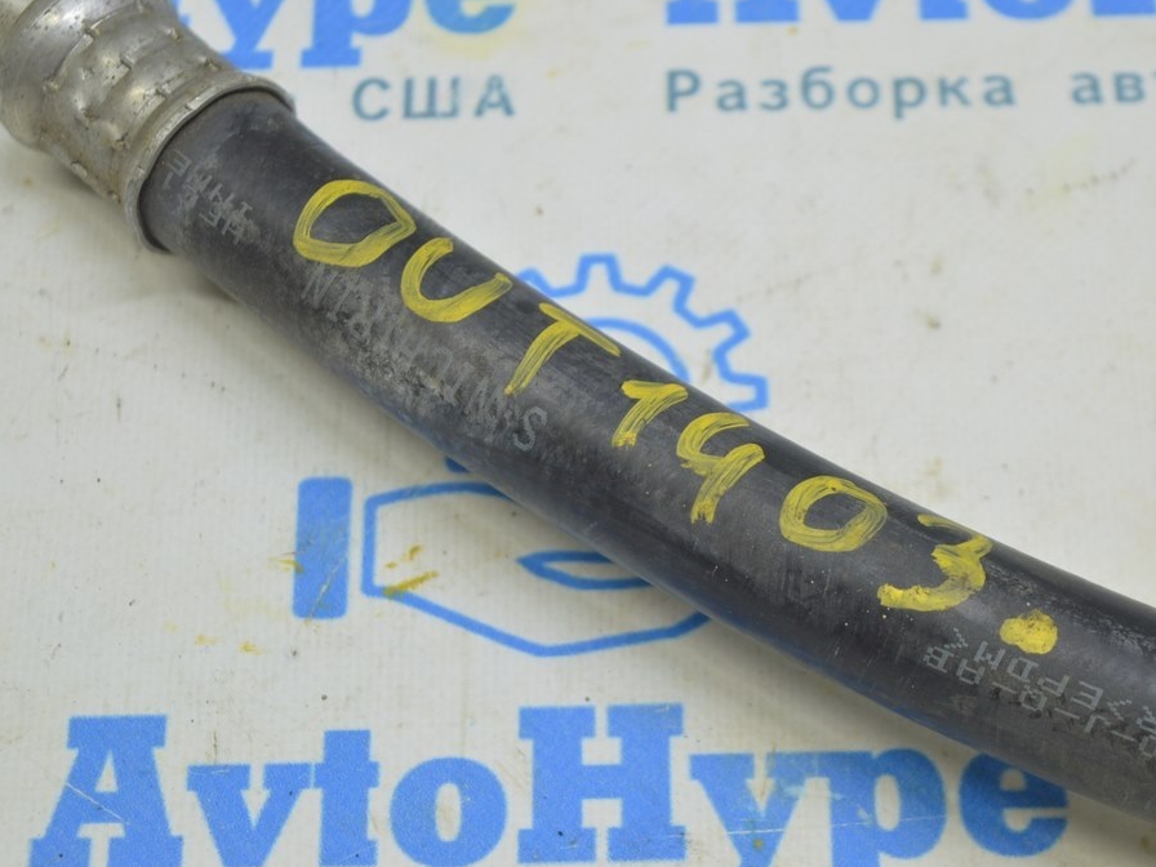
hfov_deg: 21.6
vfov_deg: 16.3
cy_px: 434
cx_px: 618
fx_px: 3024
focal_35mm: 91
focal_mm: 55
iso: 400
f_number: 5.6
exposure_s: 1/20
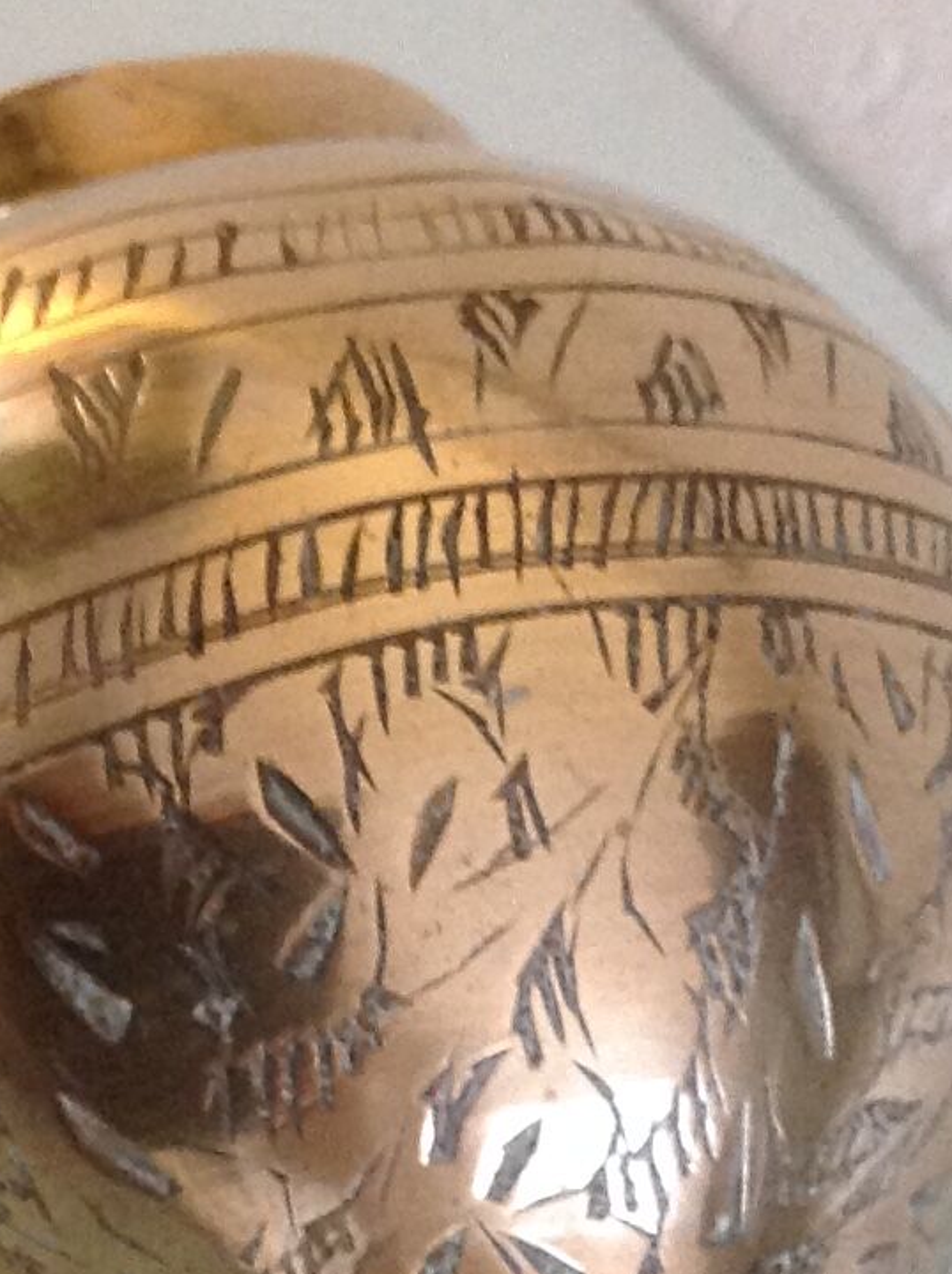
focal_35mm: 126
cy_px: 1541
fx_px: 4631
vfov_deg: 15.1
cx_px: 722
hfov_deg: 11.7
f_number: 2.4
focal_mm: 4.28
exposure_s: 1/15
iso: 200
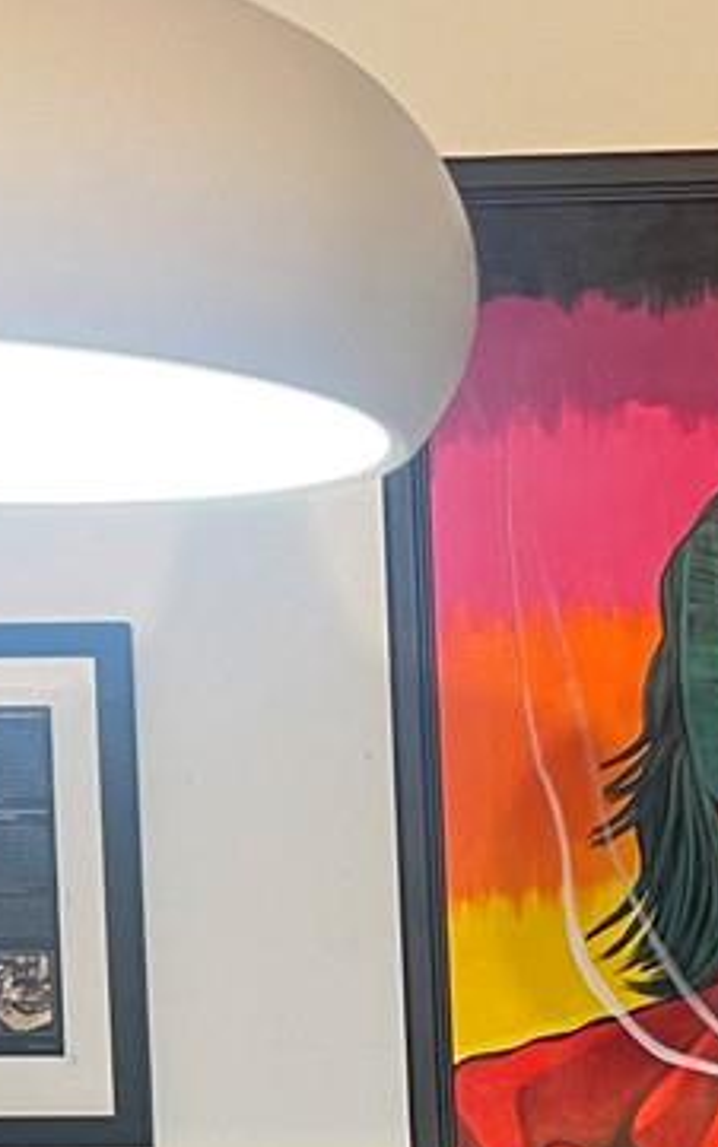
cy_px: 1522
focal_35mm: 122
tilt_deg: -6.6
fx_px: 3815
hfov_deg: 10.3
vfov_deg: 16.1
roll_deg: +0.4
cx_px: 1121
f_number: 1.5
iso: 320
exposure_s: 1/60
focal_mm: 5.7
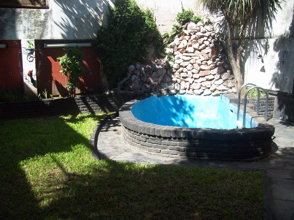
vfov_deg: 39.7
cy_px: 110
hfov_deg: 51.4
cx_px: 147
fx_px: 306
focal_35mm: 36
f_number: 2.7
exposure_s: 1/561
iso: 80
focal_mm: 6
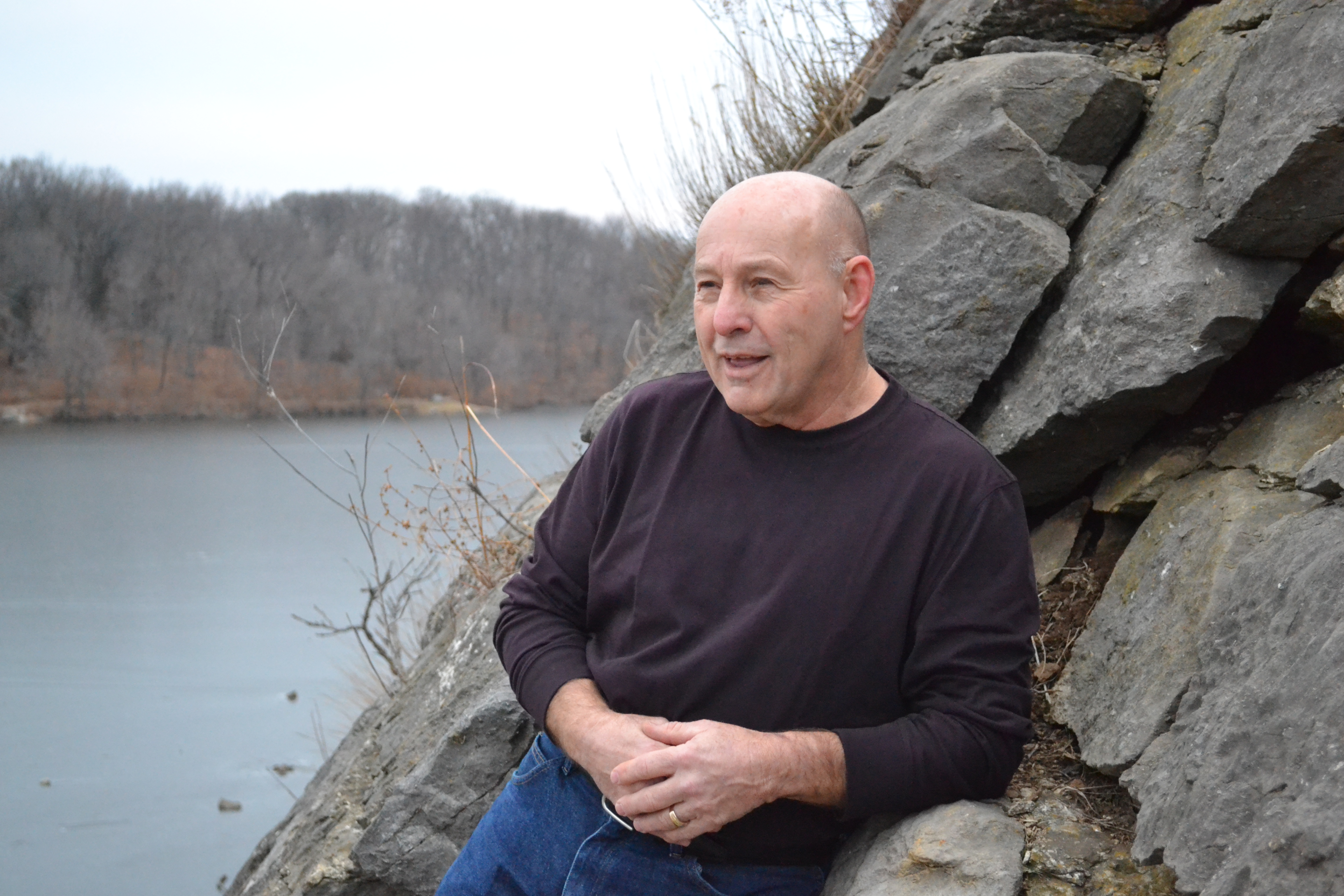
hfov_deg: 33.4
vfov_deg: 22.6
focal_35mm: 60
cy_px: 448
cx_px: 672
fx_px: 2240
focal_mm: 40
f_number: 5.3
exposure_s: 1/100
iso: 3200
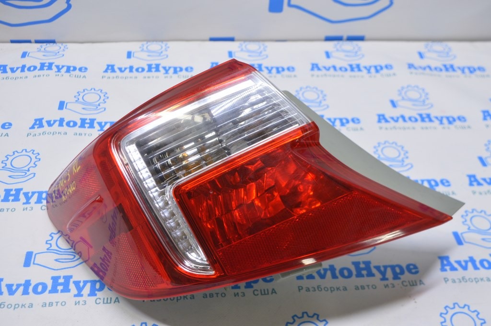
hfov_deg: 45.0
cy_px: 163
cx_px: 246
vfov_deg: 30.8
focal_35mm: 44
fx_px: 593
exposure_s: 1/20
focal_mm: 29
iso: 400
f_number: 5.6
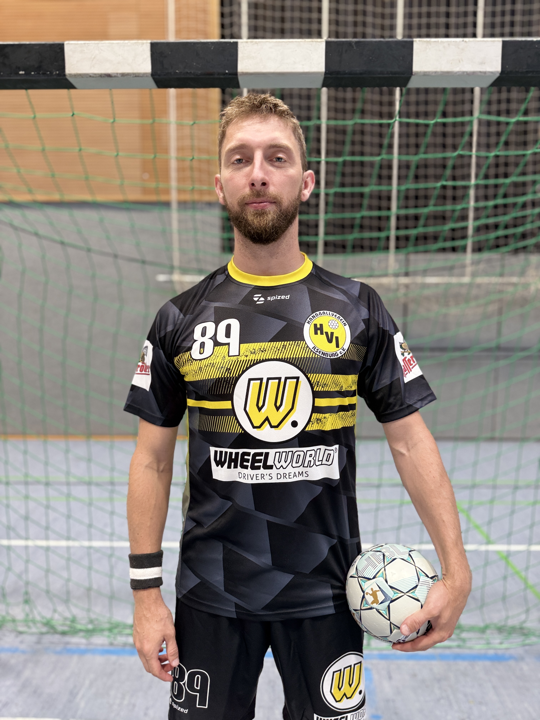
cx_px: 270
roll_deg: -1.3
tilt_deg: -5.9
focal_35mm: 24
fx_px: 499
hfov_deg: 56.8
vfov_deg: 71.6
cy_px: 360
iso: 200
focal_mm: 6.76
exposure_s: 1/114
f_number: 1.78
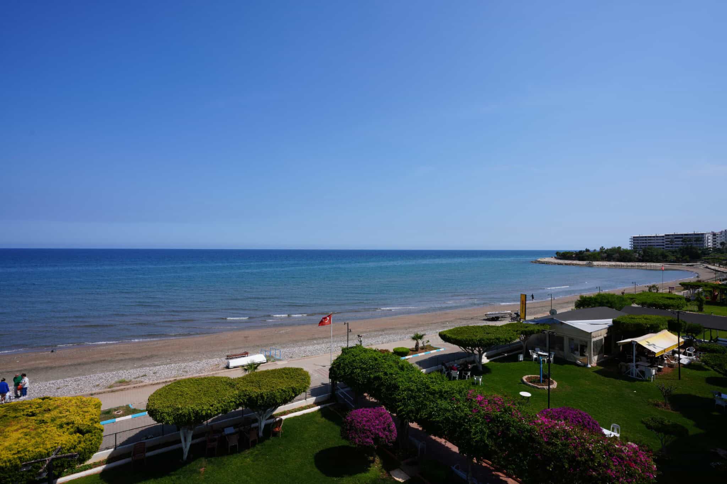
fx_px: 343
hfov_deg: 93.3
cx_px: 364
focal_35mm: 17
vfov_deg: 70.4
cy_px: 242
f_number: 10
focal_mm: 17
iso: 100
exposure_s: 1/250
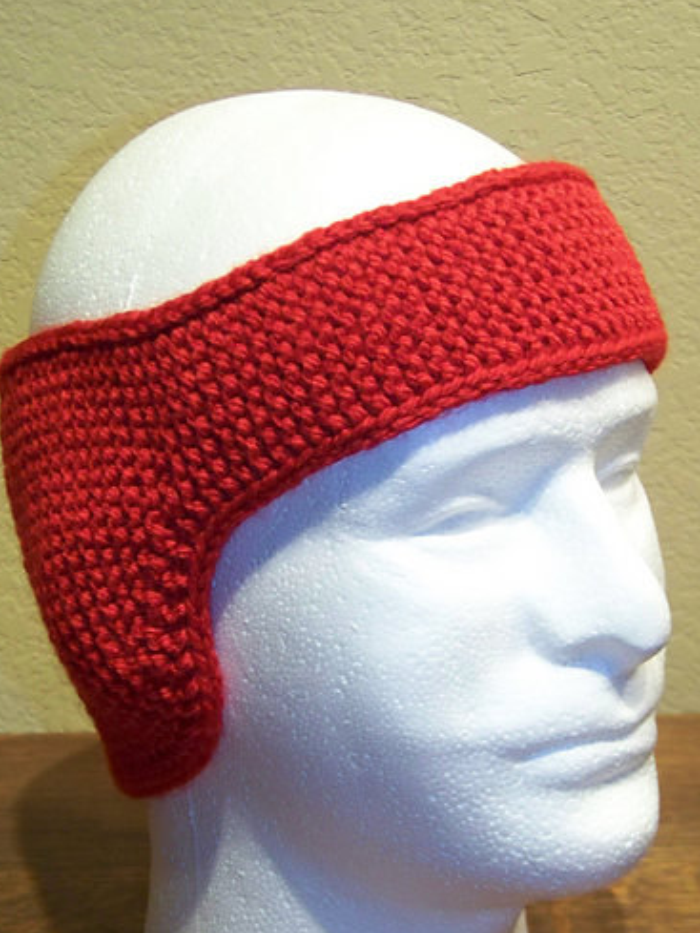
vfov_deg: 27.0
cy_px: 557
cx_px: 353
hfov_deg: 20.4
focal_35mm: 72
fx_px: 1940
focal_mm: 9.36
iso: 200
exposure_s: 1/30
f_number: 3.2
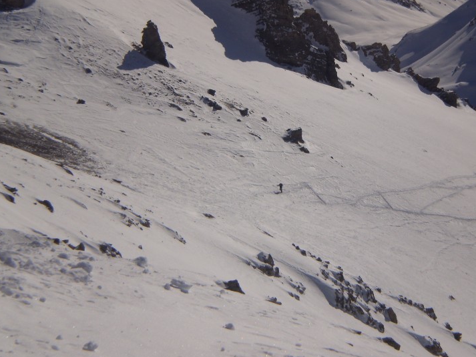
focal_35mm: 110
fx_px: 1513
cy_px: 176
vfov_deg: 13.5
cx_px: 259
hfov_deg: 17.9
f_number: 8
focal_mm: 17.3
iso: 64
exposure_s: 1/2000
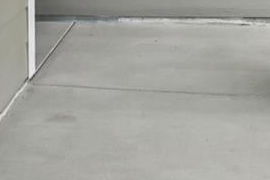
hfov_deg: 24.1
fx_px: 630
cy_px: -135
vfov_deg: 14.5
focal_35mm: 84
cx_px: 163
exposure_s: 1/30
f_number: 9
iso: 64
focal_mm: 14
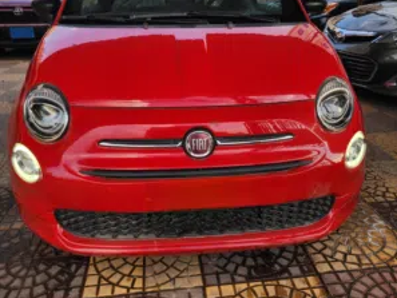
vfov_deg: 45.4
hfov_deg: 58.3
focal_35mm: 31
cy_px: 128
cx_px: 199
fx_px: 356
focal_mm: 6.4
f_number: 1.8
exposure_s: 1/182
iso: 20
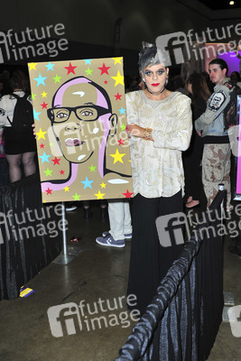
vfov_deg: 58.7
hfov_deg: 41.1
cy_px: 180
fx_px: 321
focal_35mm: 32
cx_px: 120
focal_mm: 32
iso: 400
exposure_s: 1/320
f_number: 4
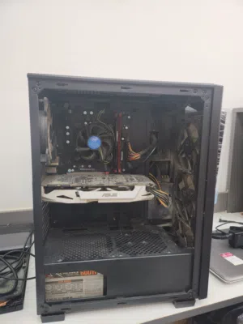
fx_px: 225
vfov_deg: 71.6
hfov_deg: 56.8
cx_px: 122
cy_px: 162
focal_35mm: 24
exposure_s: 1/180
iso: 100
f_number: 1.8
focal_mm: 5
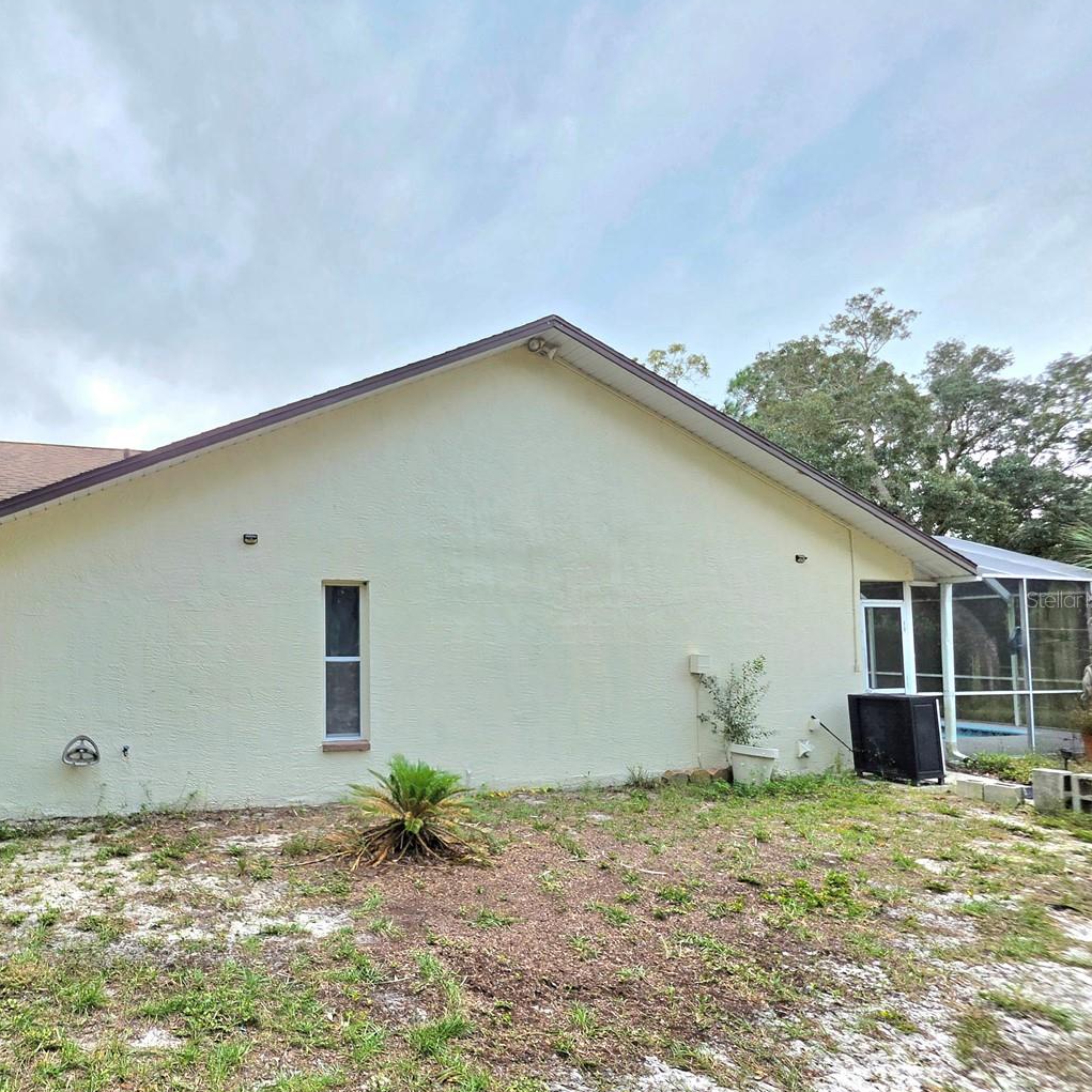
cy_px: 599
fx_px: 642
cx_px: 272
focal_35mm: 18
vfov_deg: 80.5
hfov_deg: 74.9
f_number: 1.9
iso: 32
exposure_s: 1/909
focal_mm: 2.2
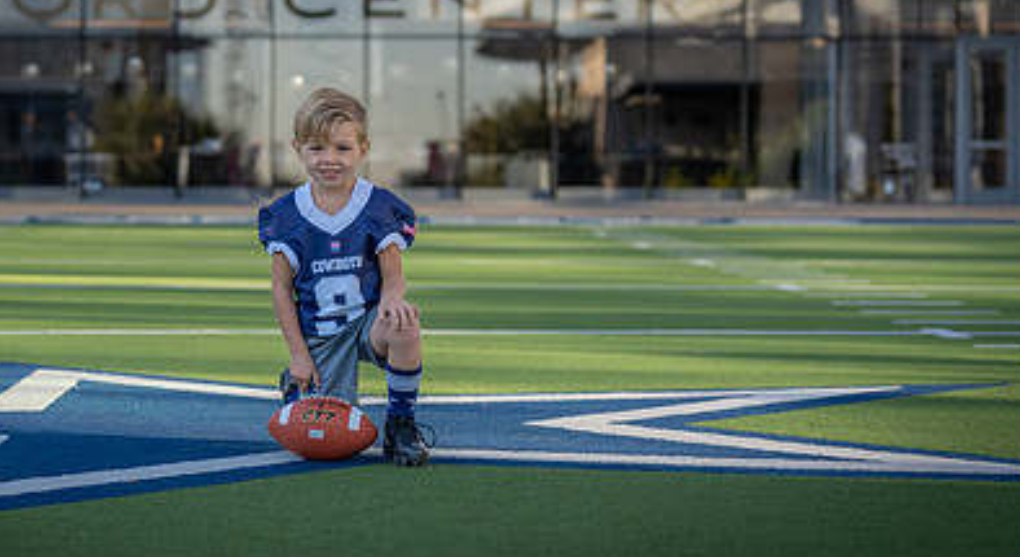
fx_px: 3196
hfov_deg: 18.1
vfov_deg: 10.0
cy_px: 223
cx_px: 333
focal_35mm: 119
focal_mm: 70
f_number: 2.8
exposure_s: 1/500
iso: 100
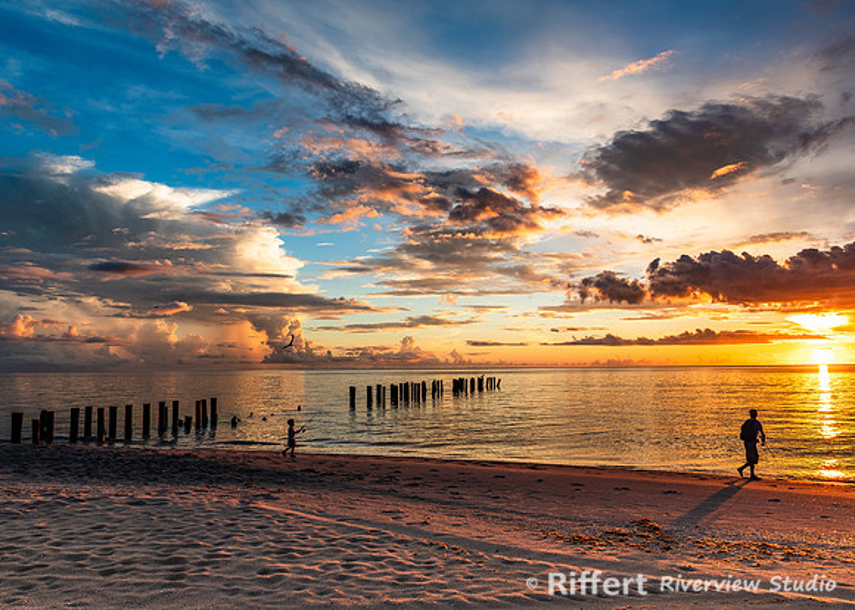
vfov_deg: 52.8
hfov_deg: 69.6
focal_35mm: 25
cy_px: 305
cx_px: 428
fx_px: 615
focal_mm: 24
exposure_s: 1/160
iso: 200
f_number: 10
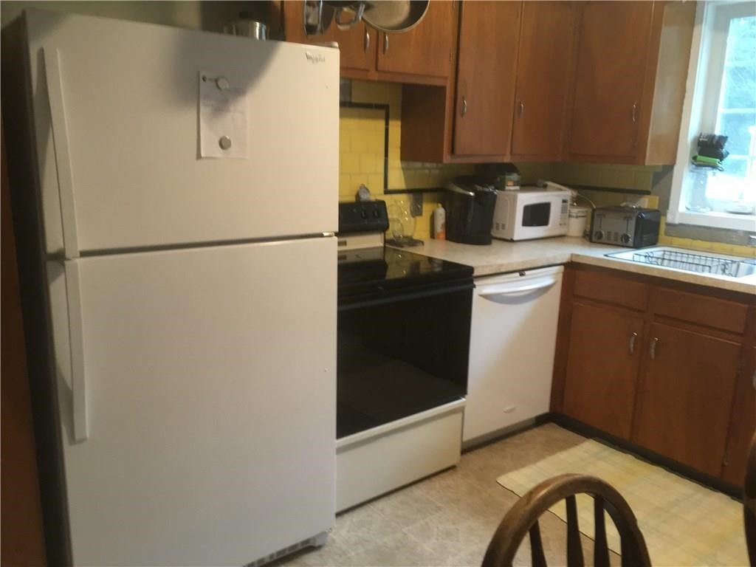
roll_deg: -2.0
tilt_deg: -13.0
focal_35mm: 29
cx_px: 378
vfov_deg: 48.2
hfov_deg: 61.7
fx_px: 633
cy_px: 284
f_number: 2.2
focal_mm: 4.15
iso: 200
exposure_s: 1/20
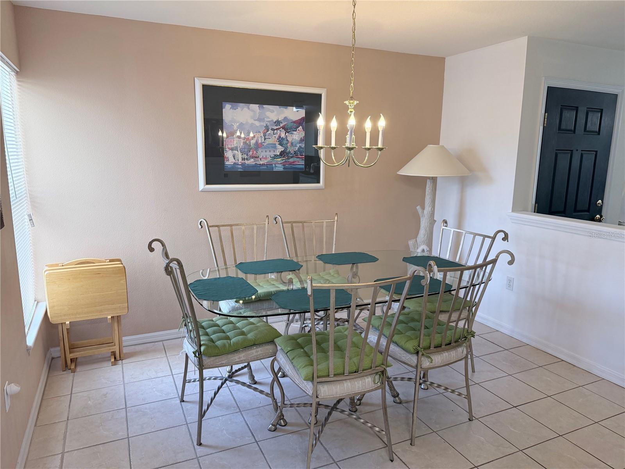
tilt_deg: -9.5
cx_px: 312
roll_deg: -1.2
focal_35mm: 24
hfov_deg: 71.6
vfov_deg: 56.8
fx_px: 433
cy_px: 234
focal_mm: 6.76
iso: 160
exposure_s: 1/120
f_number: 1.78
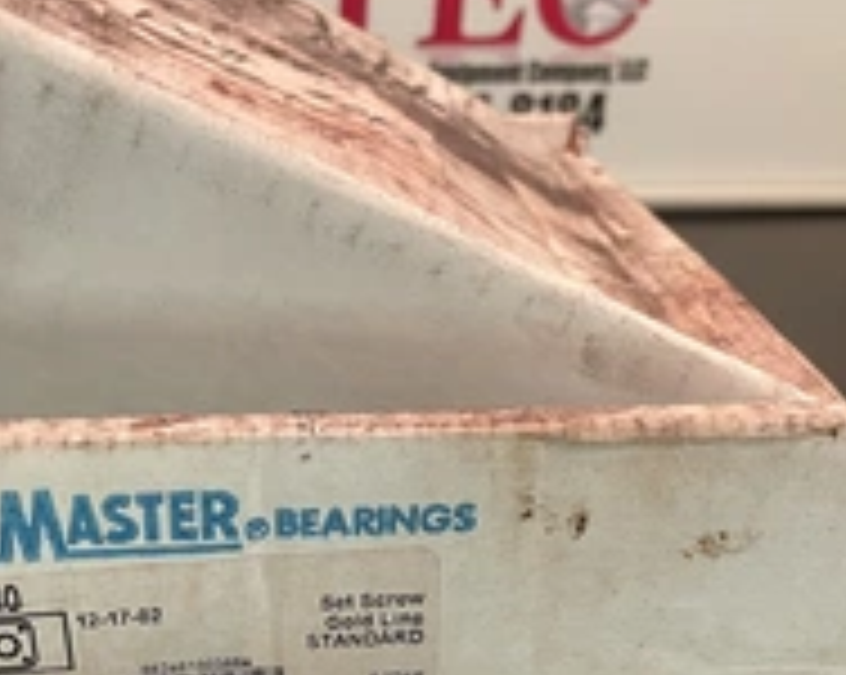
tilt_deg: -29.7
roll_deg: -0.1
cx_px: 171
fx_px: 1351
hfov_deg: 33.8
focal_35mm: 54
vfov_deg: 27.1
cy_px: 603
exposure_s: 1/59
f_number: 1.6
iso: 200
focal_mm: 4.2
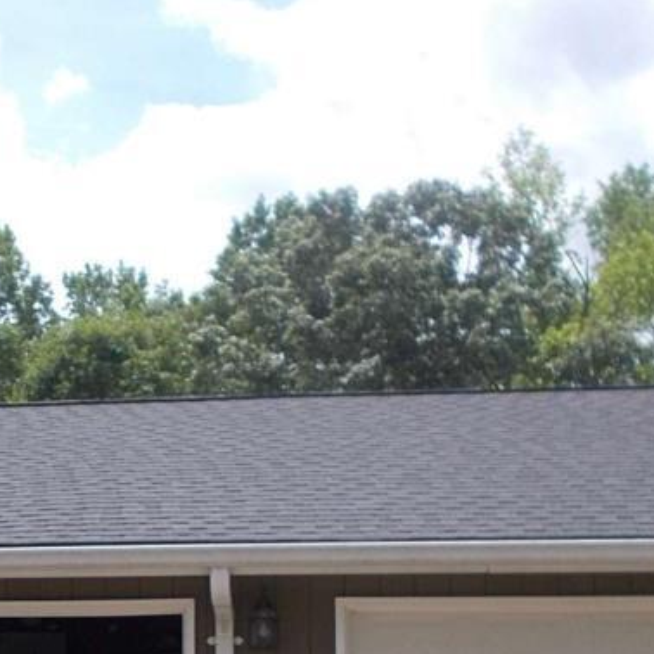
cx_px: 97
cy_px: 554
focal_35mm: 73
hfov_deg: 23.2
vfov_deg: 23.2
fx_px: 1560
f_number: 8
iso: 80
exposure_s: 1/125
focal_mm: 4.6
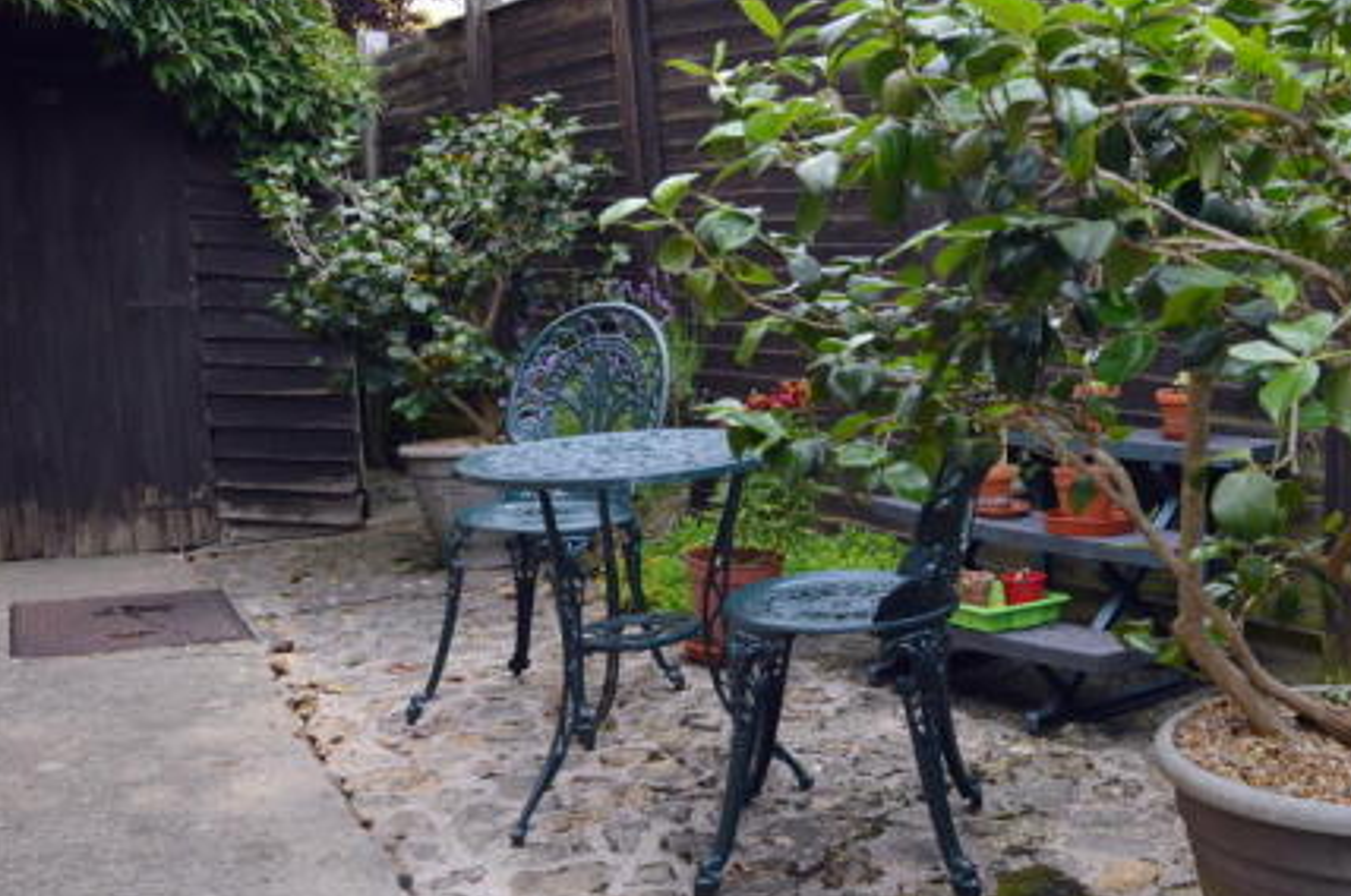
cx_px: 821
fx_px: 1724
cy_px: 413
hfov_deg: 42.6
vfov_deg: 29.1
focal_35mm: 46
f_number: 5.6
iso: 100
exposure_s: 1/125
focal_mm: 20
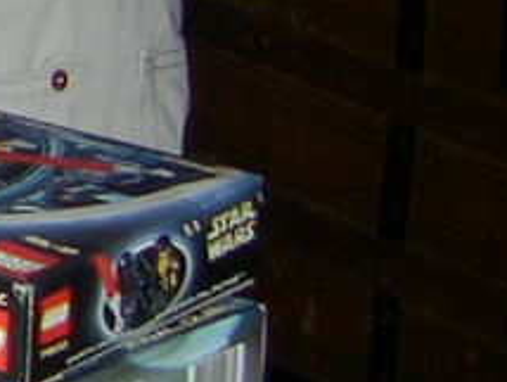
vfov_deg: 5.1
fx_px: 4164
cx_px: -1244
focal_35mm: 284
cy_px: -577
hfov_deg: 6.2
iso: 100
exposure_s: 1/60
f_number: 2.8
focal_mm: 8
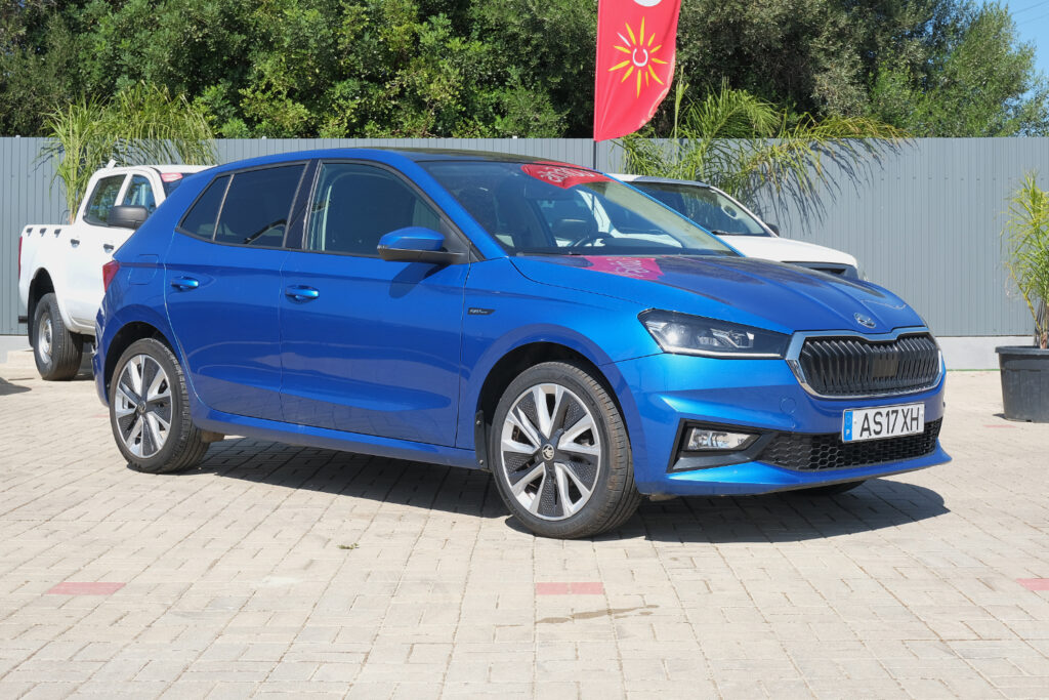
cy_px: 350
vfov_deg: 24.2
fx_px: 1632
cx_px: 524
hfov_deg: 35.6
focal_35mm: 56
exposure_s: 1/180
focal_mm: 37.4
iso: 160
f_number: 8
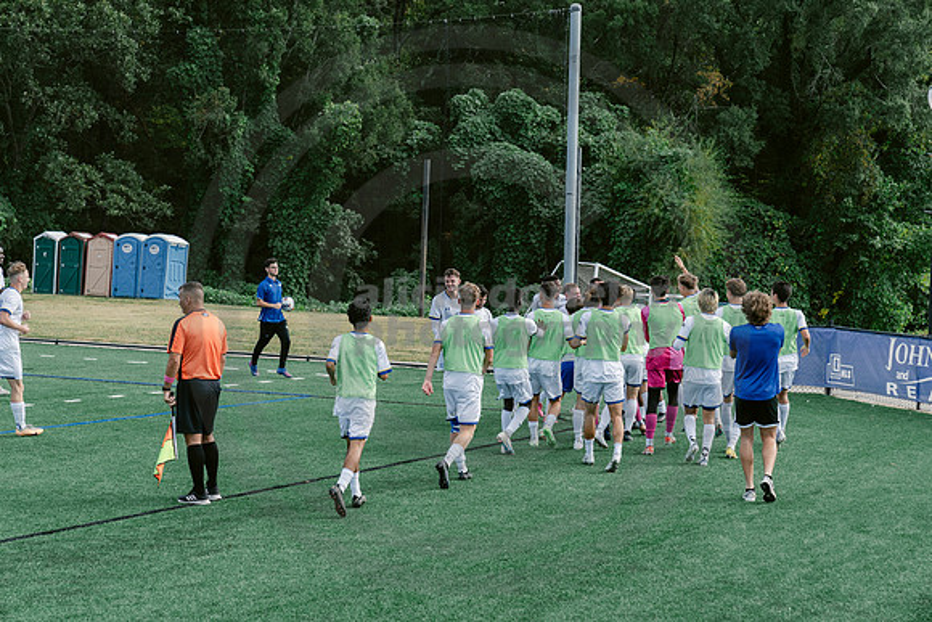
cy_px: 311
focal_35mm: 70
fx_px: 1813
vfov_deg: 19.5
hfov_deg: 28.8
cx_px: 466
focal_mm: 70
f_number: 5.6
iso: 640
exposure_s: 1/800
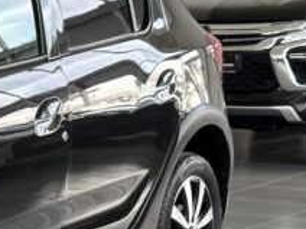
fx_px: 1600
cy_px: 173
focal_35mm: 181
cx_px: -251
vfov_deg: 8.2
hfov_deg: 10.3
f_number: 1.78
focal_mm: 6.86
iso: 100
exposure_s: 1/60
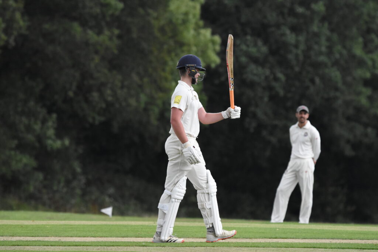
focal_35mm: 465
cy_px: 126
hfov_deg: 4.4
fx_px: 4883
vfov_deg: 3.0
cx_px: 189
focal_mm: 310
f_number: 5.6
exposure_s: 1/4000
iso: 3200
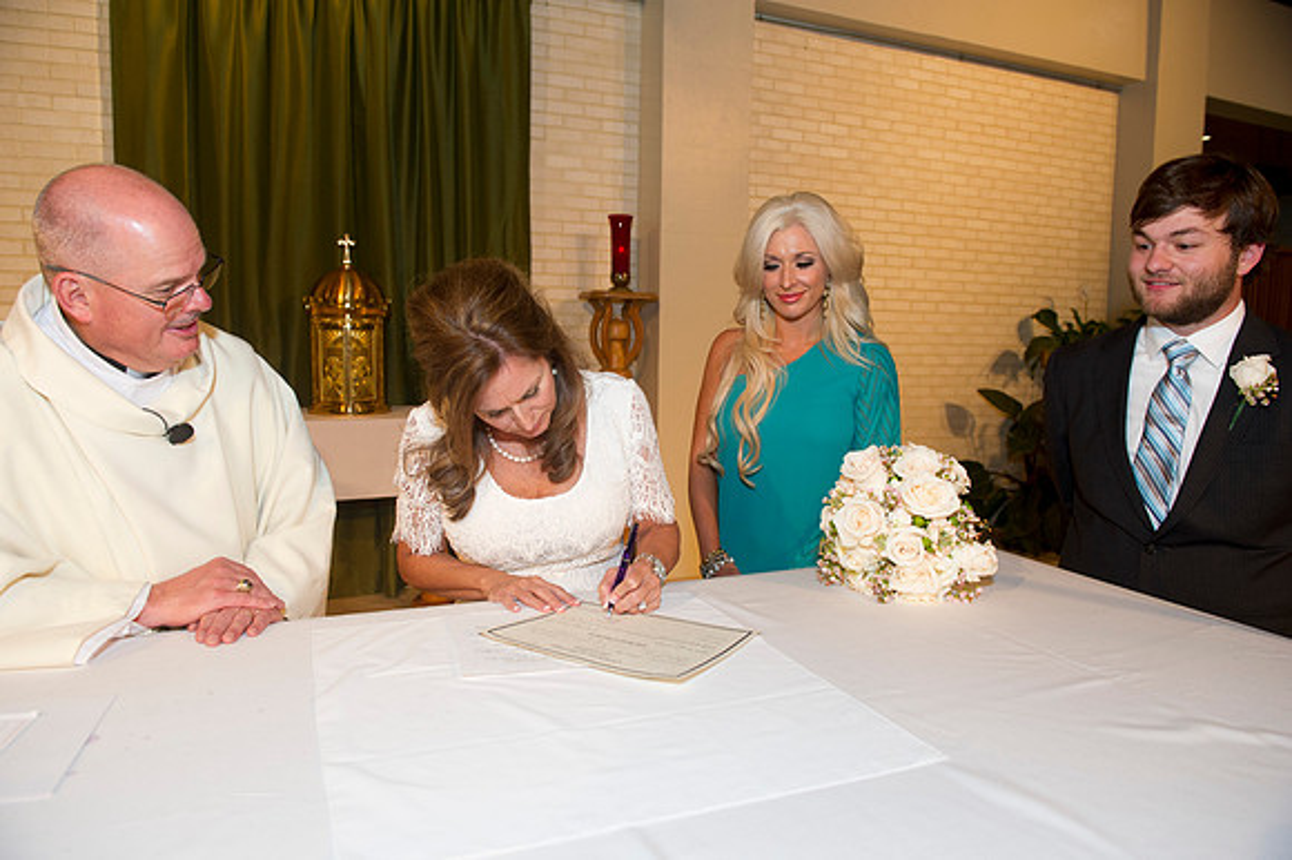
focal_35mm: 24
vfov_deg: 53.1
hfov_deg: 73.8
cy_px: 430
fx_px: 861
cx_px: 646
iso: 1250
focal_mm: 24
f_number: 5
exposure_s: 1/125
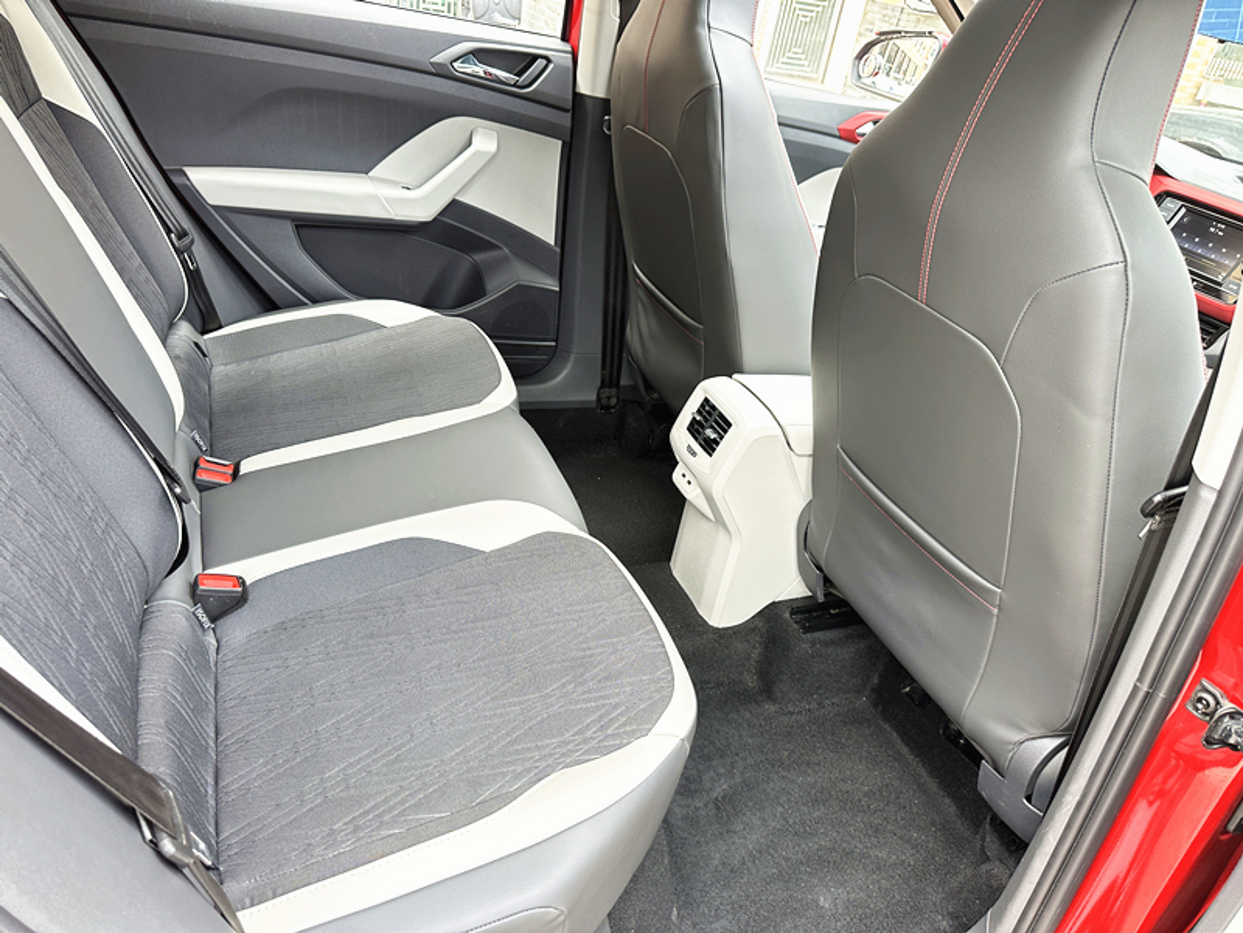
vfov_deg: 56.8
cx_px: 622
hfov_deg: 71.6
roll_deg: -11.1
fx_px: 862
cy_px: 466
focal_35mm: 24
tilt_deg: -30.8
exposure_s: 1/121
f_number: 1.78
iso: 160
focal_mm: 6.86
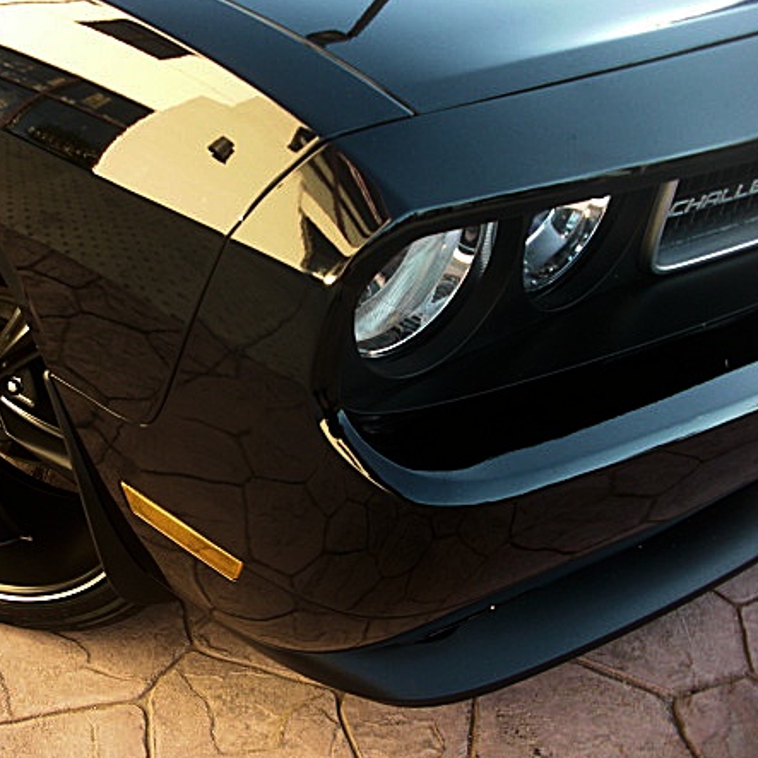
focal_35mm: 46
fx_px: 1140
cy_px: 373
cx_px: 222
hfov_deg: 36.2
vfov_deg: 36.8
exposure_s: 1/80
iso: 100
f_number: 2.8
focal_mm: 6.3
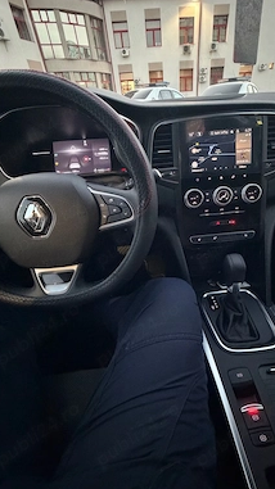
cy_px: 250
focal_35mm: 16
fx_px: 208
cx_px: 163
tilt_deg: -34.8
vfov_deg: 99.4
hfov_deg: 66.5
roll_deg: +3.7
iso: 1000
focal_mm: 2.22
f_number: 2.2
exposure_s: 1/33
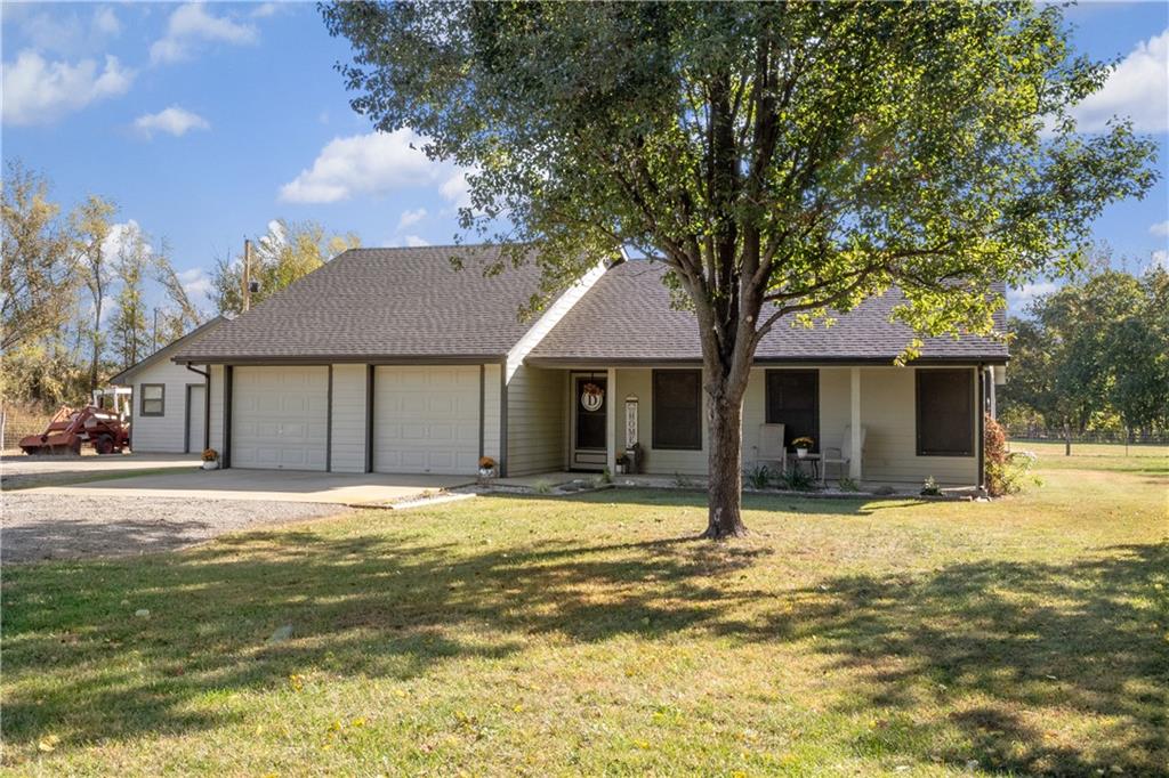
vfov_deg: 36.8
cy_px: 389
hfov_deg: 53.1
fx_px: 1169
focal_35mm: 36
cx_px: 584
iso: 400
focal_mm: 18
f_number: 16
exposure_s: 1/60
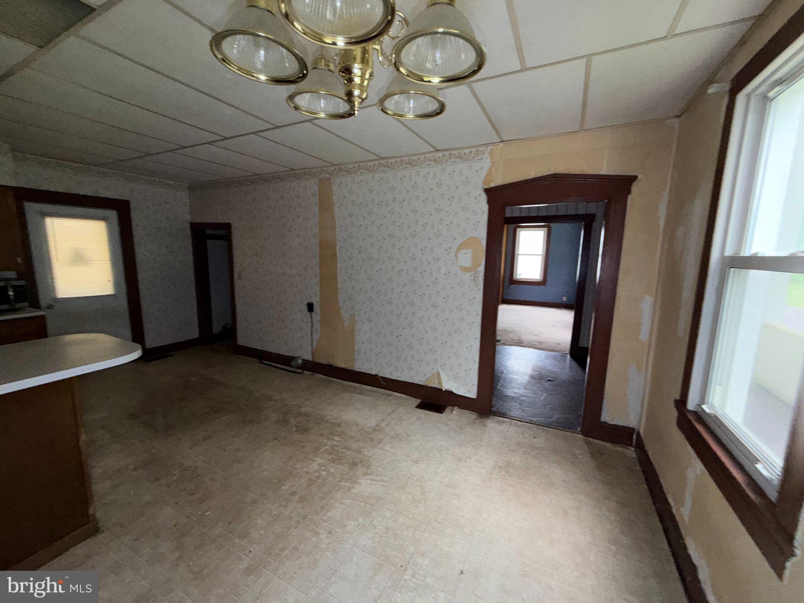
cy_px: 302
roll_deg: +0.9
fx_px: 325
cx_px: 402
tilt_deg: -8.2
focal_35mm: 14
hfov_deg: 102.1
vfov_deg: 85.7
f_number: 2.2
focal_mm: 2.22
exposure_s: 1/60
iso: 100
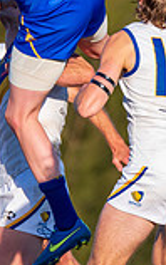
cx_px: 15
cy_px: -51
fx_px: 19133
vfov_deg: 0.8
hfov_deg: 0.5
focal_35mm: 2648
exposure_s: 1/1600
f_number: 8
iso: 800
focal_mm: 600
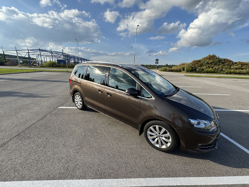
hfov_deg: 102.1
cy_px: 94
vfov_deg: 85.7
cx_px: 124
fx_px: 101
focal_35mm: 14
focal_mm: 2.22
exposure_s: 1/1020
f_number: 2.2
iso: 50
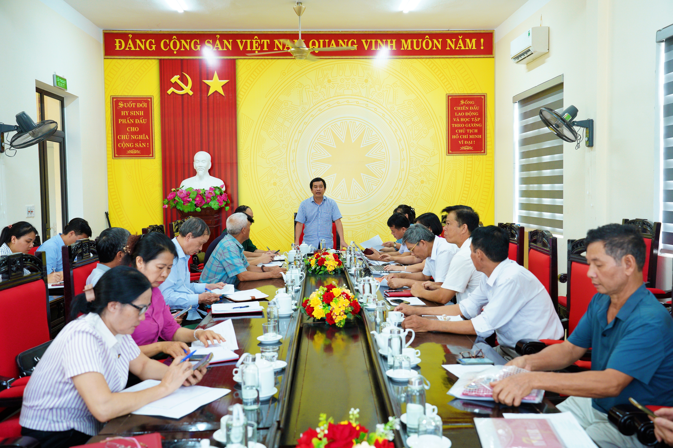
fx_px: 654
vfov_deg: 37.9
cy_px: 224
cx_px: 336
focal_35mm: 35
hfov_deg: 54.4
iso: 1600
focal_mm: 35
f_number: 4.5
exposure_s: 1/125
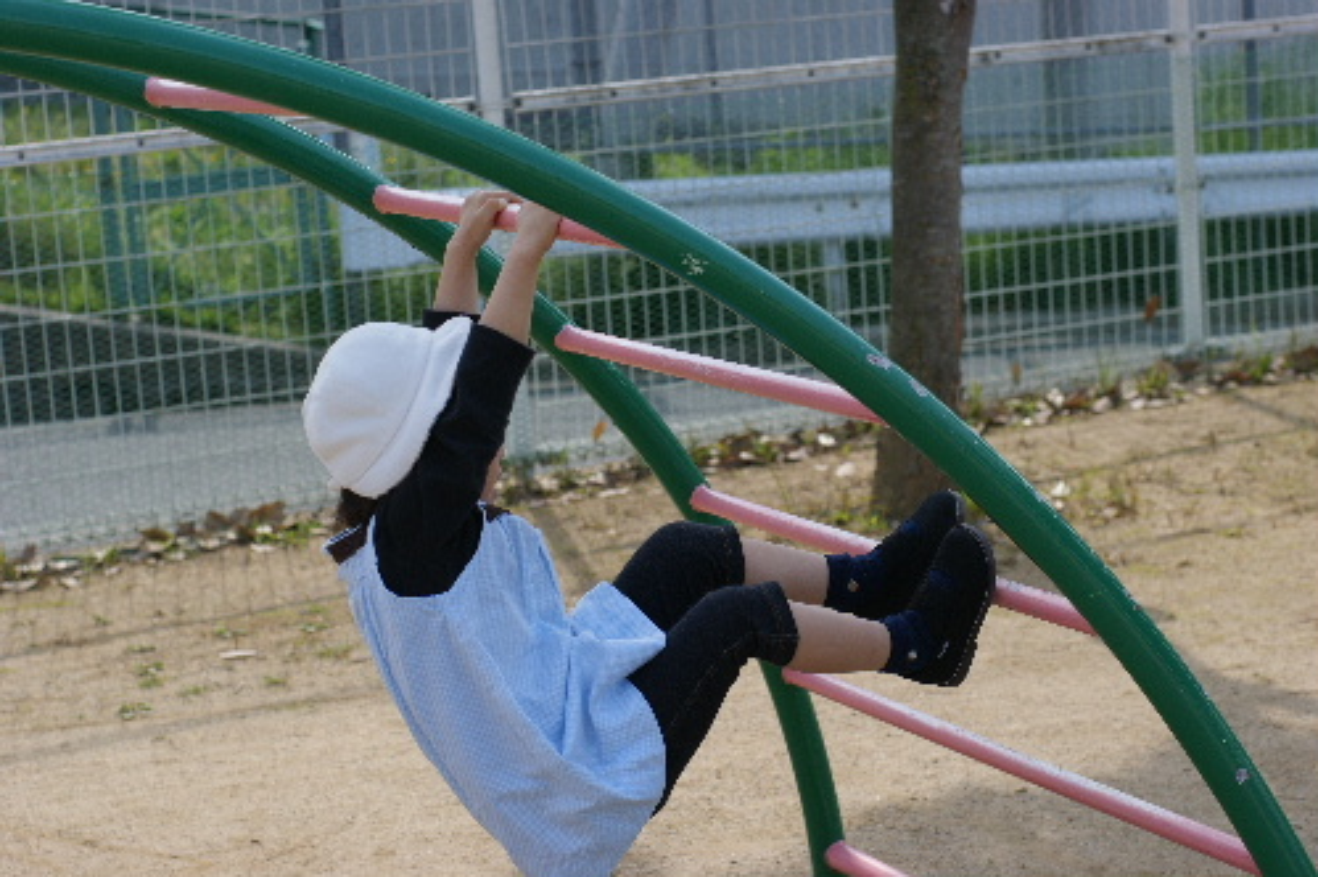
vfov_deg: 18.2
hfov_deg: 27.0
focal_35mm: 75
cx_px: 659
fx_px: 2744
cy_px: 438
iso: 100
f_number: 4.5
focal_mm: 50
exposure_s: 1/500
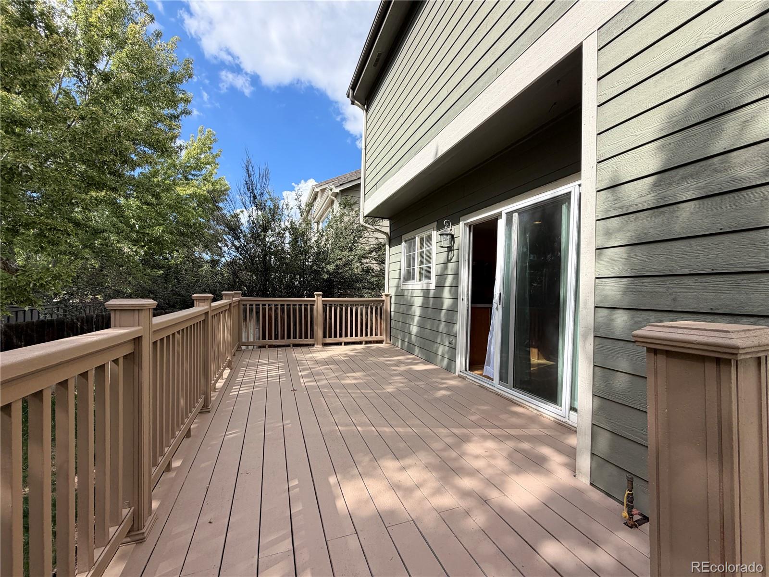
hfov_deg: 102.1
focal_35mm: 14
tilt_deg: +1.1
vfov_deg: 85.7
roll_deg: -1.4
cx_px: 384
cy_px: 288
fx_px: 311
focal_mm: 2.22
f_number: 2.2
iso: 32
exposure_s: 1/770
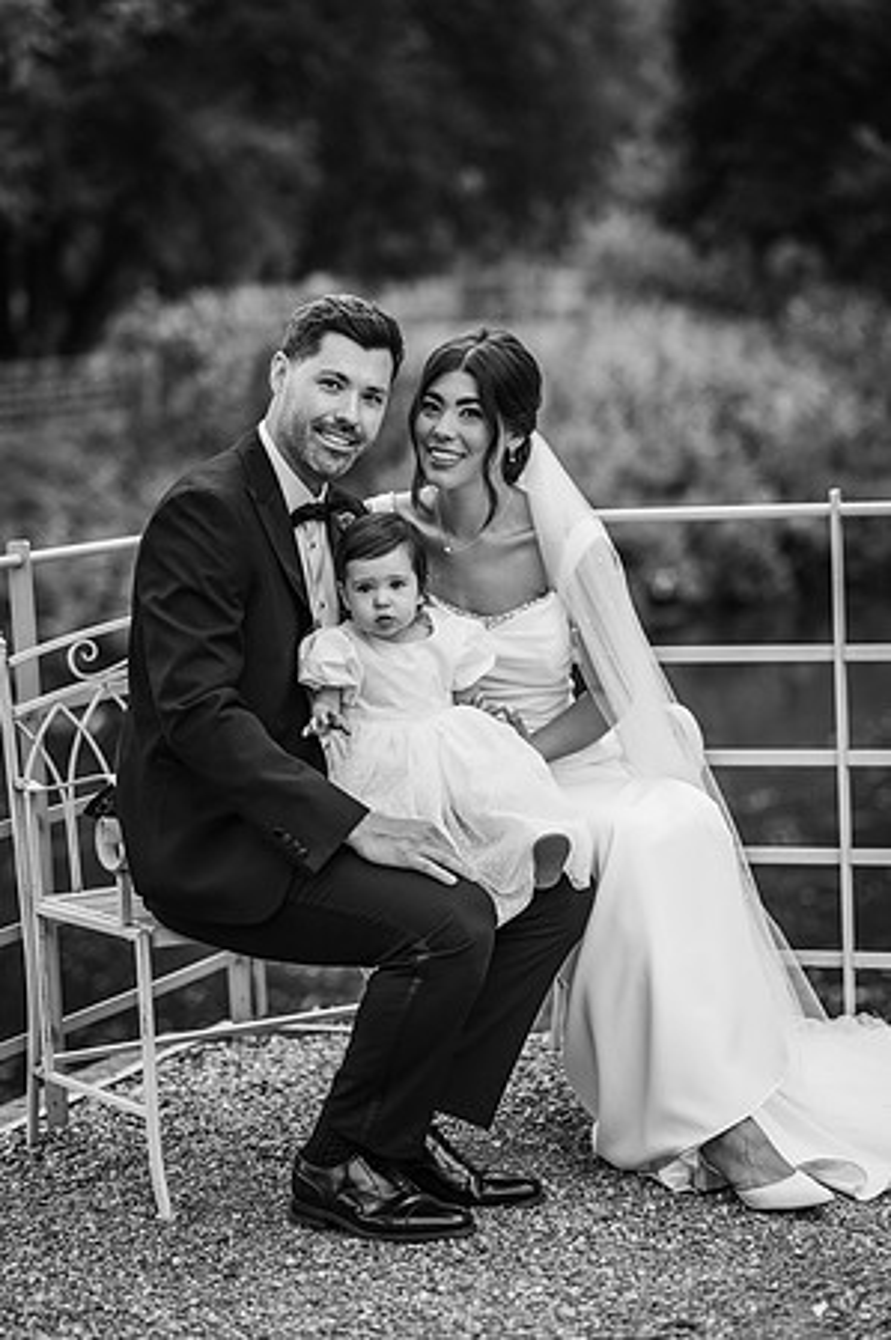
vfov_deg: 23.9
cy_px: 670
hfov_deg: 16.0
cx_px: 446
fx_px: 3163
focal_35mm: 85
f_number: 2.2
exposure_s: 1/1000
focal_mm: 85
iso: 100
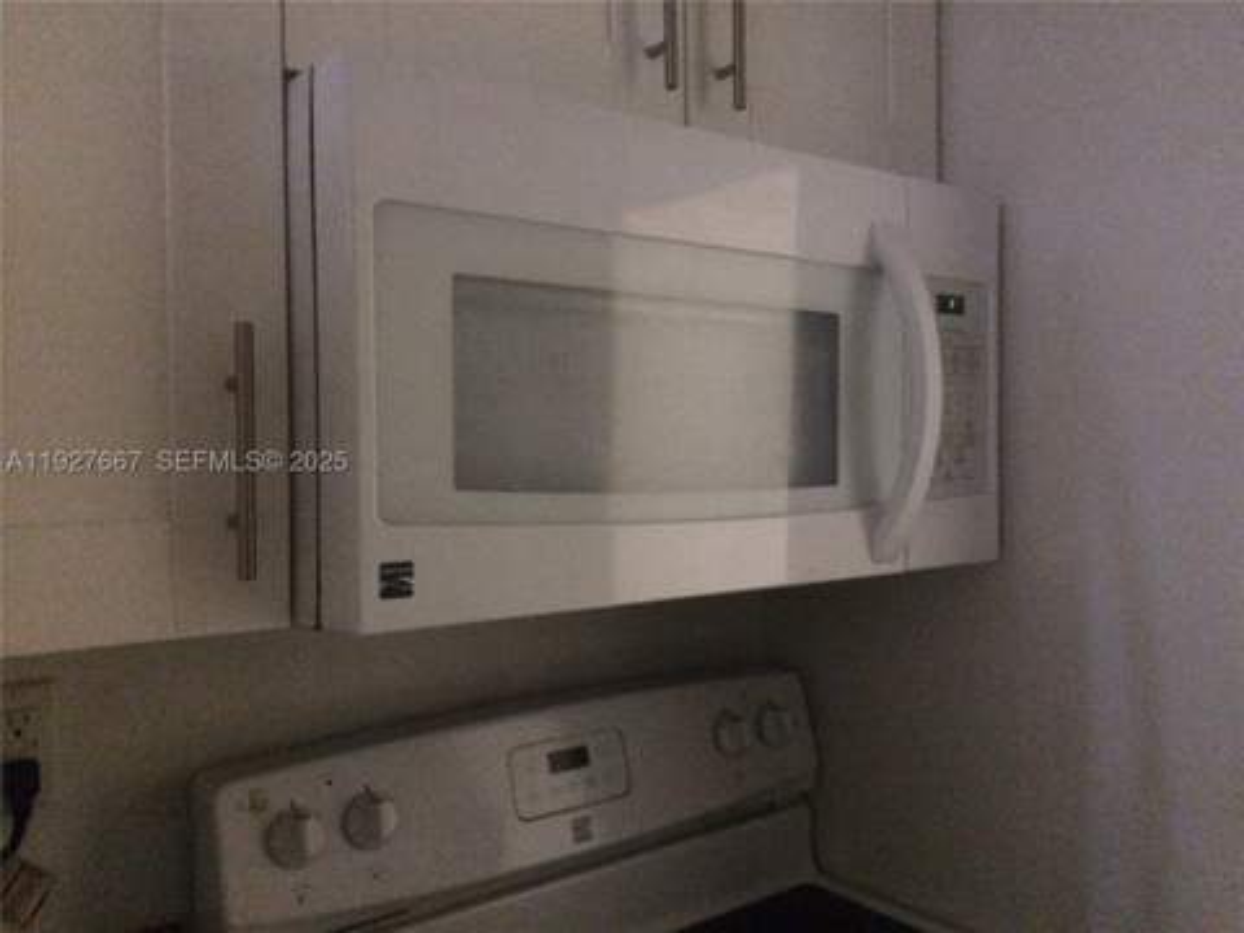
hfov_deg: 61.7
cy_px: 466
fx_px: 1042
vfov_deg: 48.2
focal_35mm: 29
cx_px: 622
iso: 1000
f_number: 2.2
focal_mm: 4.15
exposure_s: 1/15
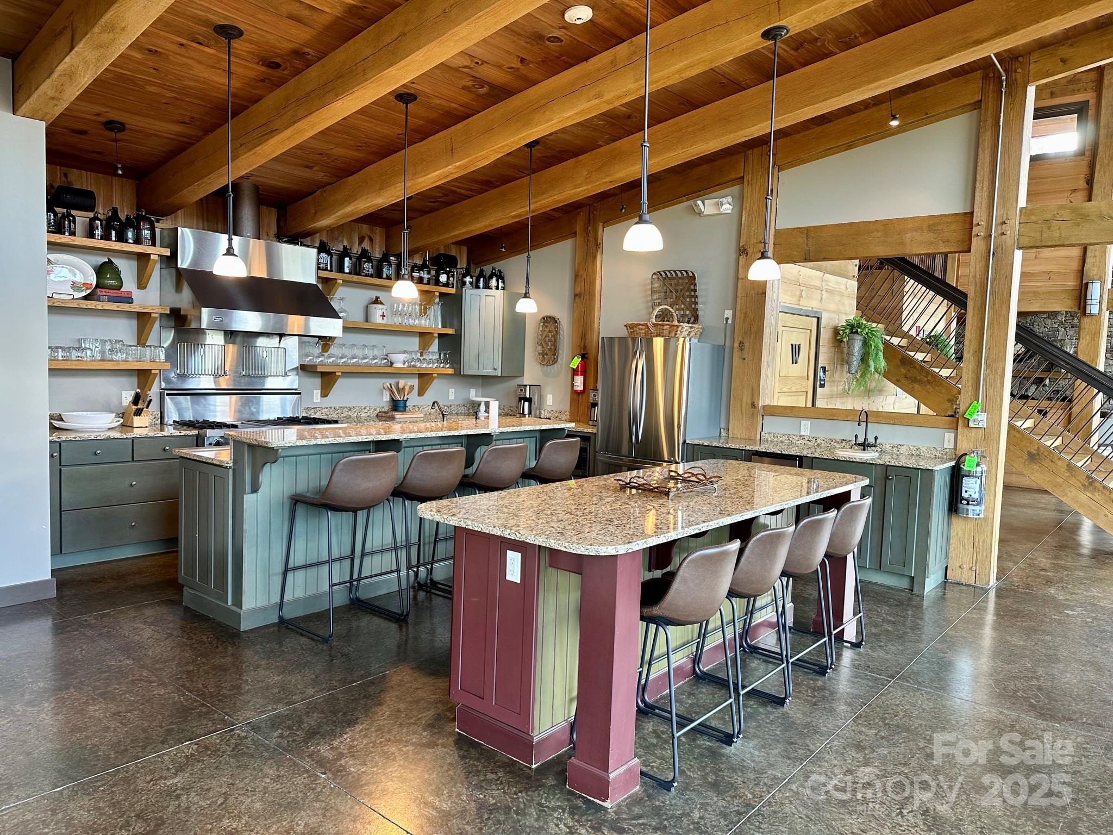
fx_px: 772
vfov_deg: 56.8
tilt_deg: -5.4
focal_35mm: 24
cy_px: 418
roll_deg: -1.8
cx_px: 556
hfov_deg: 71.6
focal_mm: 6.86
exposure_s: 1/60
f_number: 1.78
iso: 125
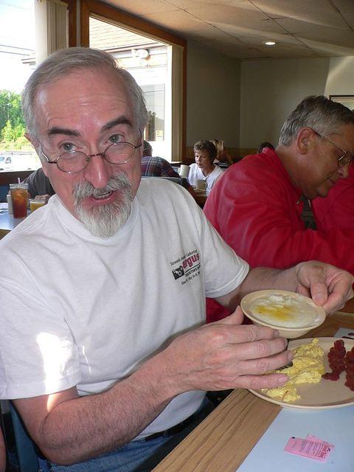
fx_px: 477
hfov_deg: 40.7
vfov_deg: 52.6
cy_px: 236
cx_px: 177
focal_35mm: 35
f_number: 2.8
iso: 80
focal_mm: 4.6
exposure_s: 1/60
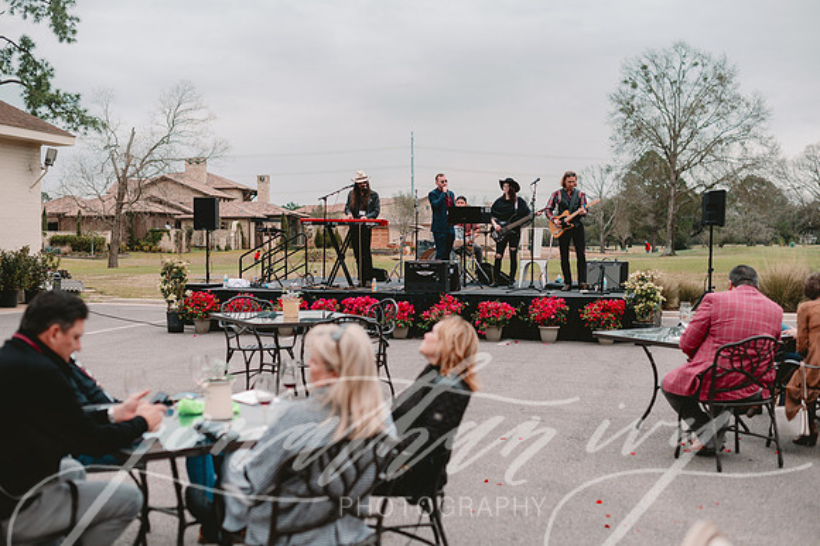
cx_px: 410
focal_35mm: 50
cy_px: 273
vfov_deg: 27.0
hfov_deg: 39.6
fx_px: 1138
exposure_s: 1/1000
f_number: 2.8
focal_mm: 50
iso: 160
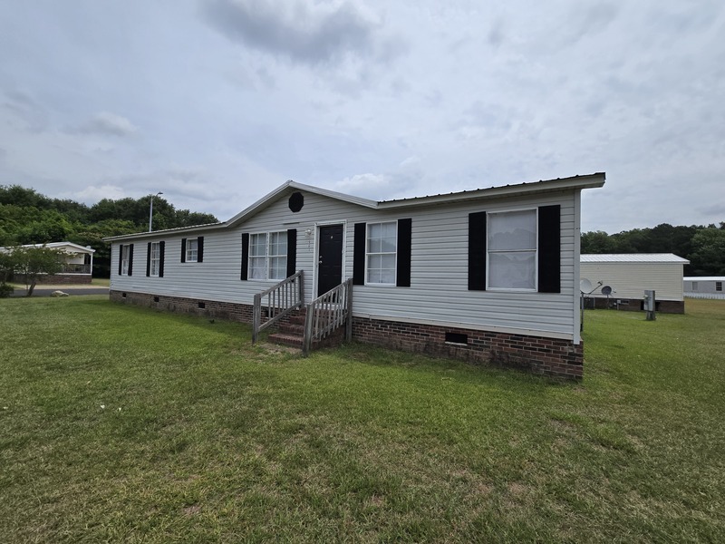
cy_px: 272
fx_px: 272
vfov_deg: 89.9
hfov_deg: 106.2
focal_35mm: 13
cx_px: 362
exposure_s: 1/4302
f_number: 2.2
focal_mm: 2.2
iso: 50
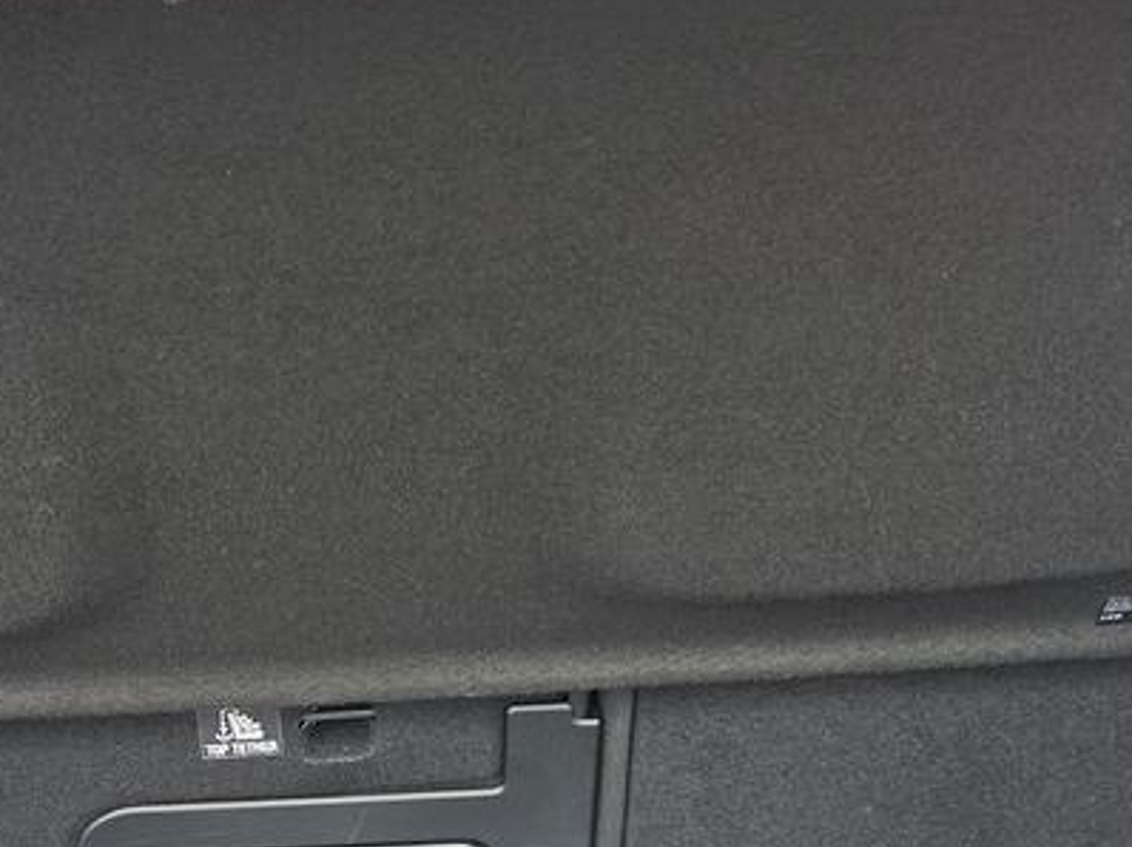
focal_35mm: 74
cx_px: 299
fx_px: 2418
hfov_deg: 26.1
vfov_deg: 18.7
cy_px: 1057
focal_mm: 6.3
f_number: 1.7
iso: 200
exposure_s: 1/180
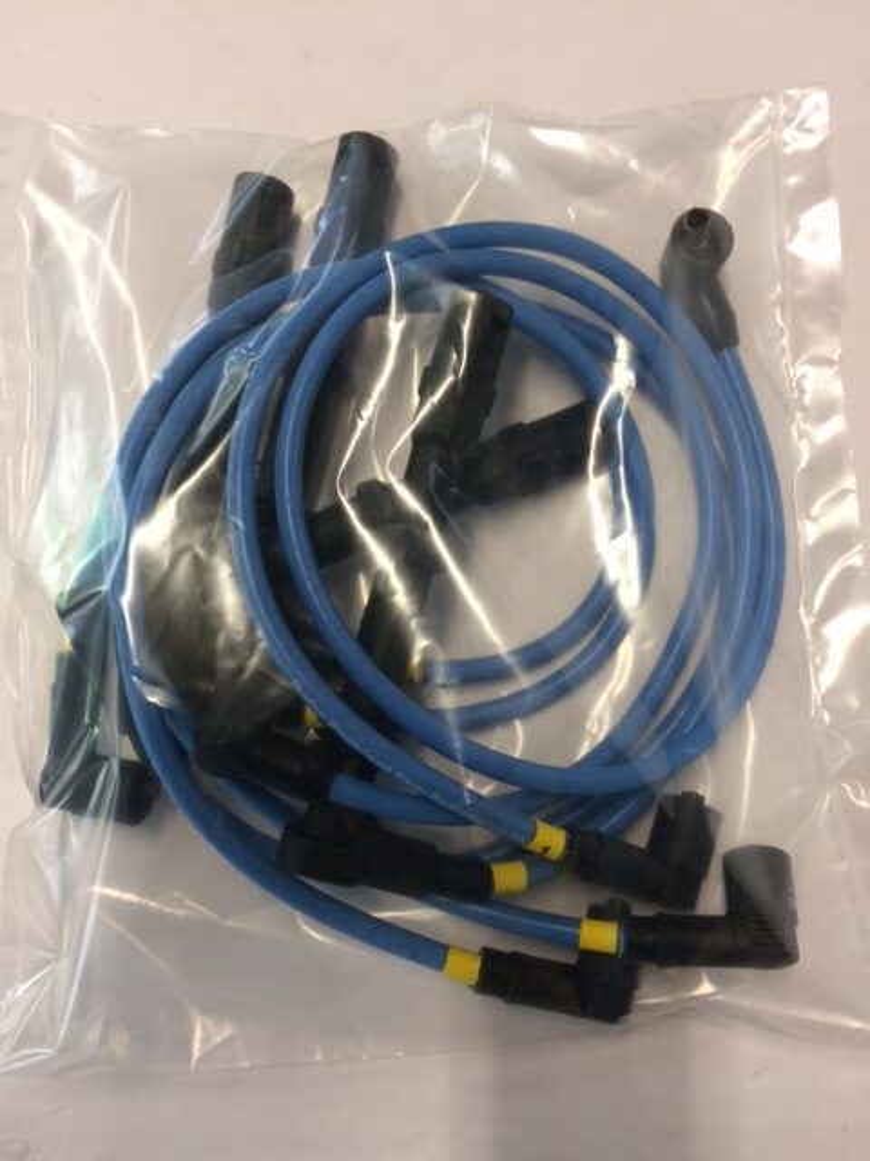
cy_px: 580
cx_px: 435
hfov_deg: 48.2
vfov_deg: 61.7
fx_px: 972
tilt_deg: -84.0
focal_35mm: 29
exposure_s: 1/33
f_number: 2.2
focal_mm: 4.15
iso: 64
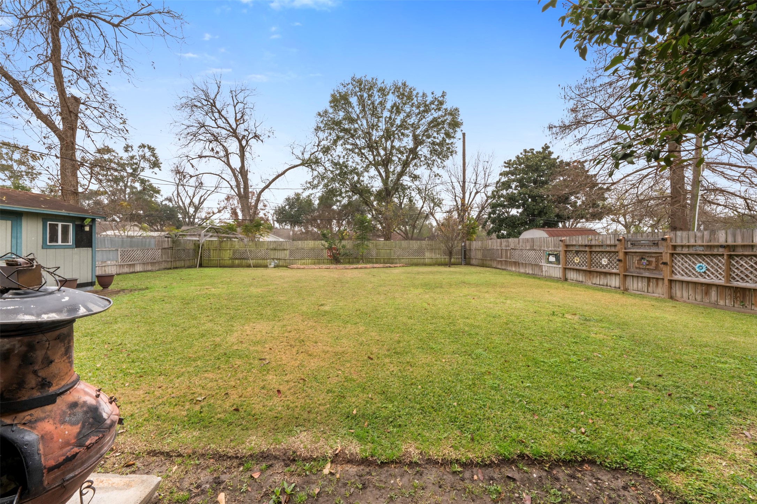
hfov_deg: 112.6
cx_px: 378
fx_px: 252
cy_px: 252
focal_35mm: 12
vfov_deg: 90.0
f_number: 9
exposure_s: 1/10
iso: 800
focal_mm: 12
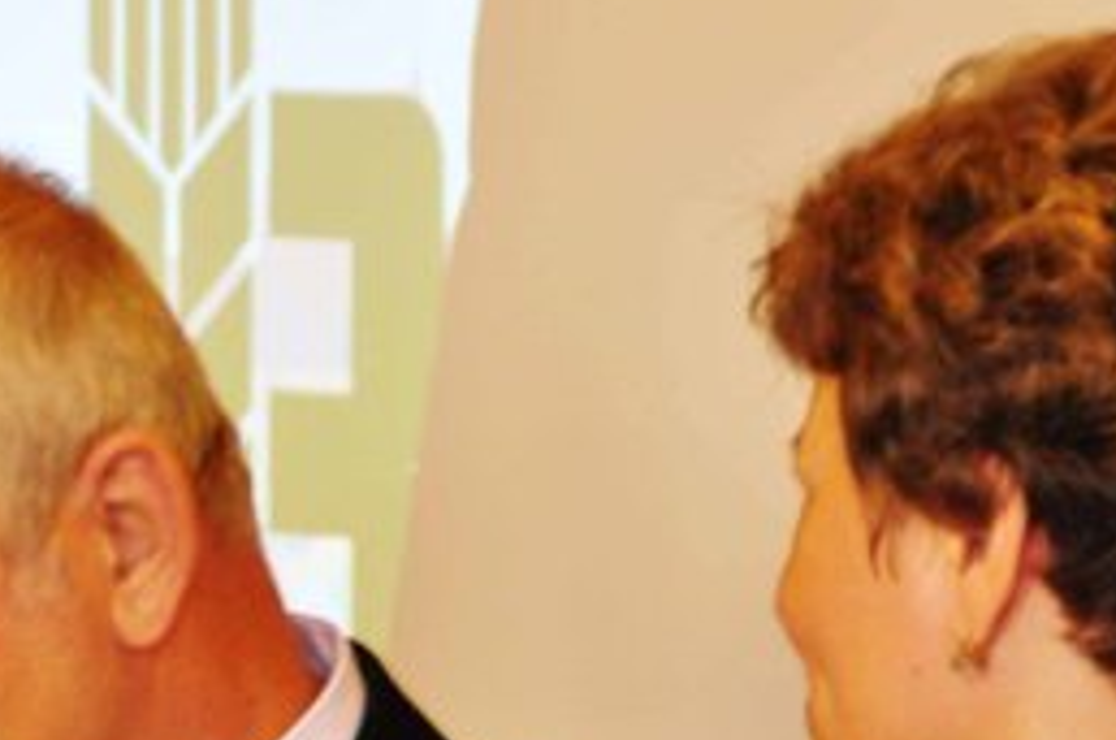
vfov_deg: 3.7
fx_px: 11480
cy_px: 900
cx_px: 130
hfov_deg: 5.6
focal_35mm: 371
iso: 800
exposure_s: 1/30
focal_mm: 98
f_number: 5.6
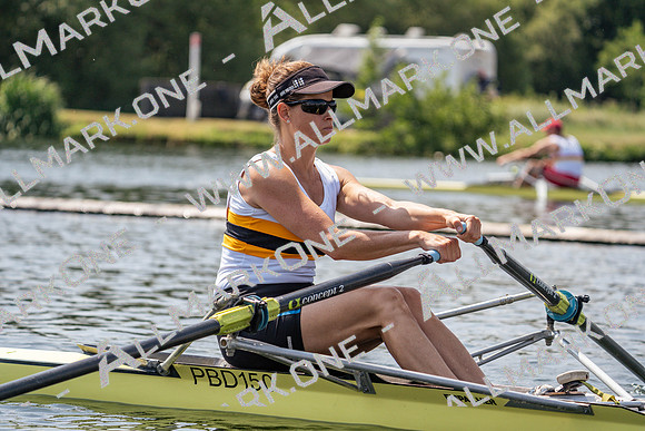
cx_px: 322
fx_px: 3584
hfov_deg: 10.3
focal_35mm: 200
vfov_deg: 6.9
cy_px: 216
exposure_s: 1/1600
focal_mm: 200
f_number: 5.6
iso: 200
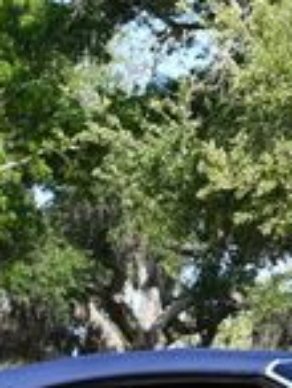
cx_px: 369
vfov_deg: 9.7
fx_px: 2265
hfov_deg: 7.3
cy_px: 335
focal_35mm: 202
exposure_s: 1/250
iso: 200
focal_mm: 24
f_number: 7.1
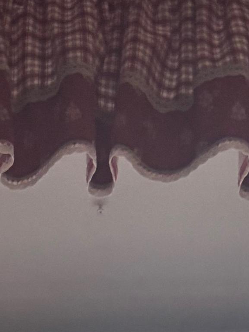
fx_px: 1332
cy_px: 866
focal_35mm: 139
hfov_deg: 10.7
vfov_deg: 11.2
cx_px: 90
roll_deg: +0.5
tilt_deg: +2.6
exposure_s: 1/88
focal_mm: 5.96
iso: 125
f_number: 1.6
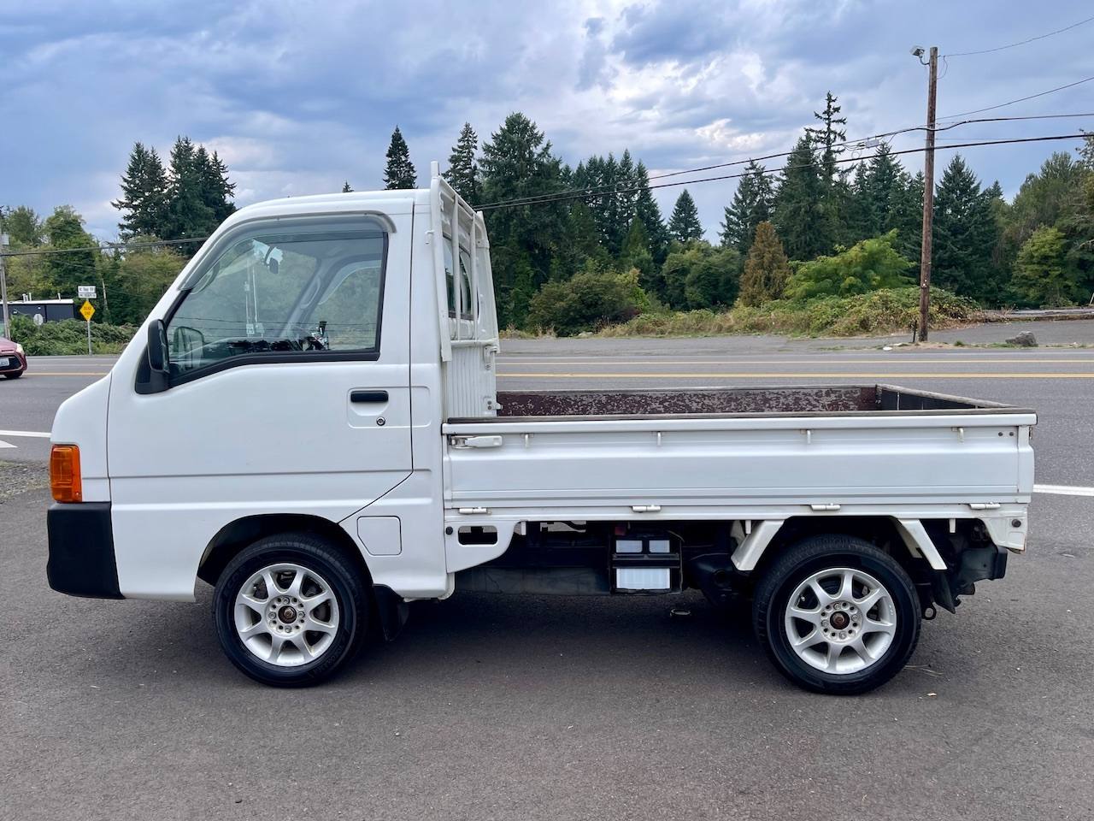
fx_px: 790
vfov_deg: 54.9
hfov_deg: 69.4
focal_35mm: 25
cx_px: 547
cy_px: 410
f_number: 1.6
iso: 32
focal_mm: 5.1
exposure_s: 1/901
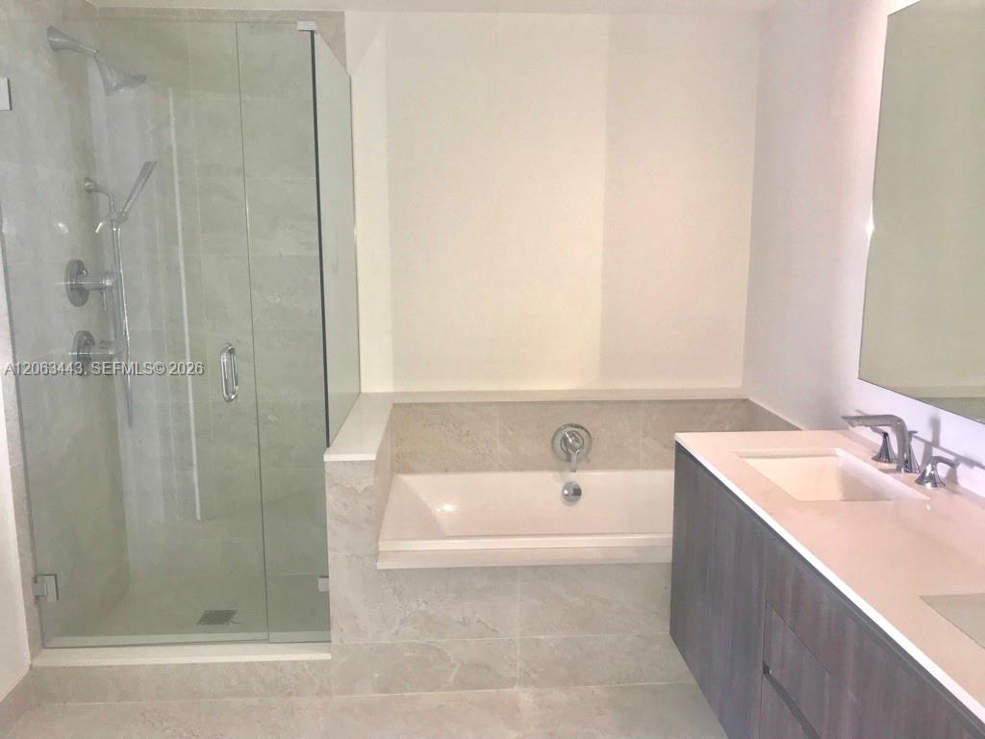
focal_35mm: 28
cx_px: 492
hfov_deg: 63.4
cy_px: 370
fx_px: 797
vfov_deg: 49.7
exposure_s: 1/30
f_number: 1.8
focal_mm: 3.99
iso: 40
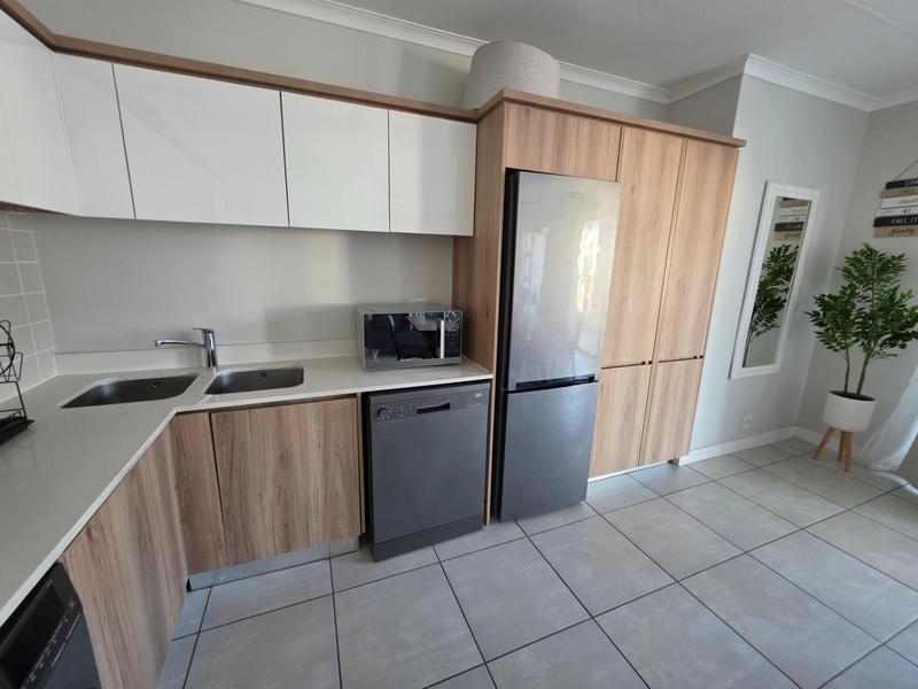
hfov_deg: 106.2
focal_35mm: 13
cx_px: 459
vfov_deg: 89.9
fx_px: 345
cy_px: 344
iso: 200
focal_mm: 2.2
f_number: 1.9
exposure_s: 1/50
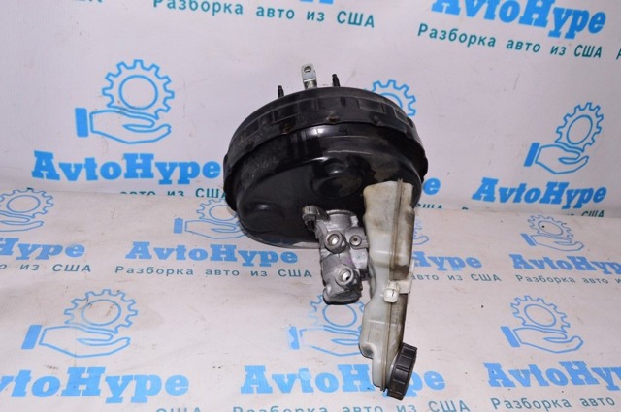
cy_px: 206
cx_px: 310
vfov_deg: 39.9
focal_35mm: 33
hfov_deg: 57.3
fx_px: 569
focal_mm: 22
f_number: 8
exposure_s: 1/200
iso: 1600
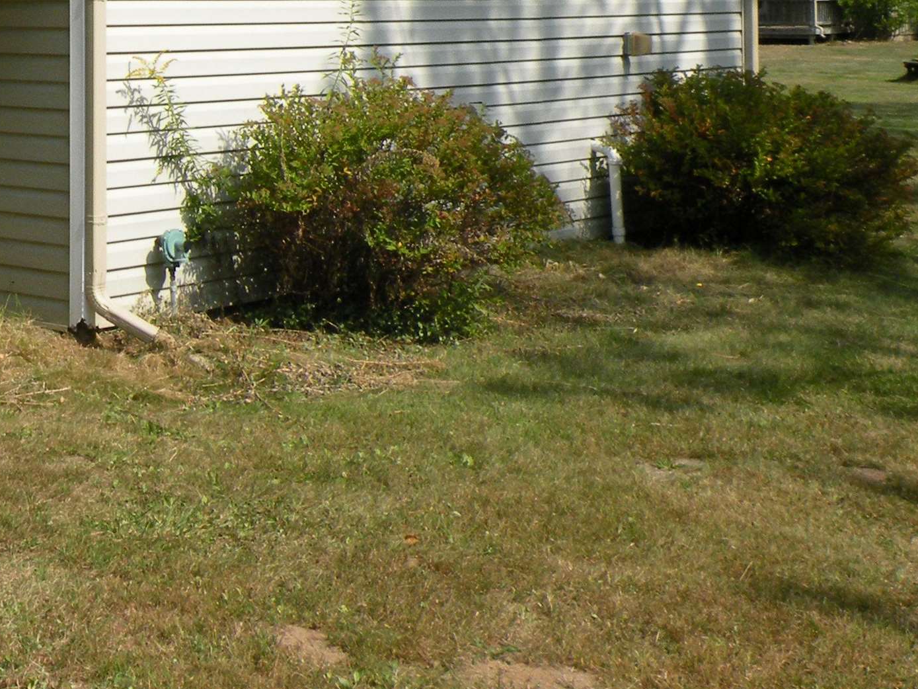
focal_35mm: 73
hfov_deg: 25.0
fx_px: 1936
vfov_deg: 19.4
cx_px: -63
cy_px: -64
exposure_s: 1/252
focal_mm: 5.8
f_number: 8
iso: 64
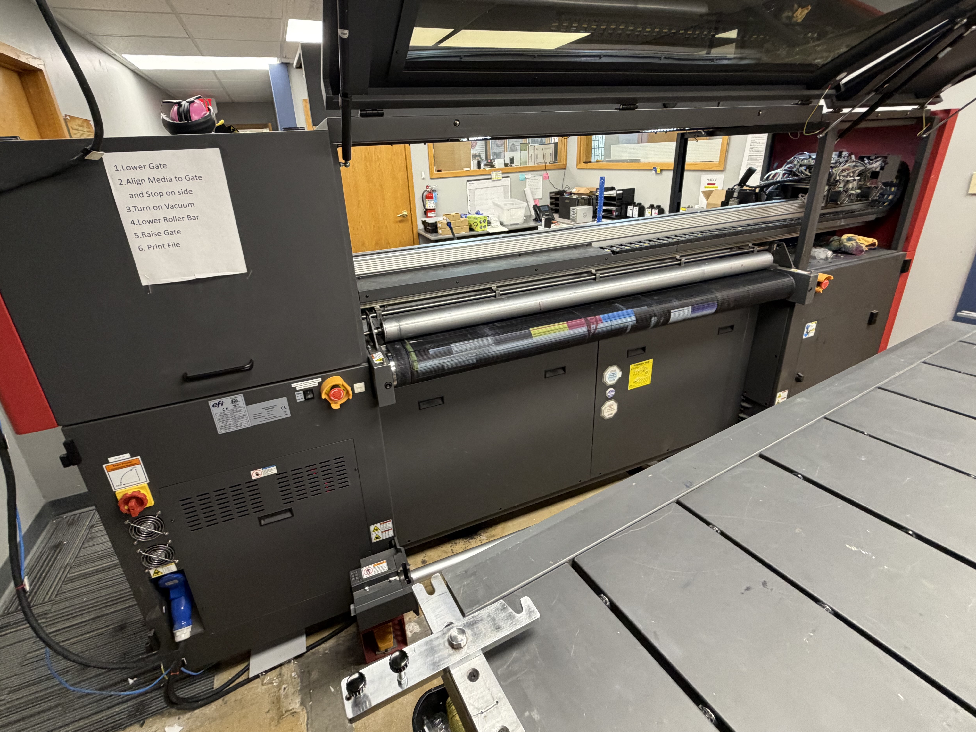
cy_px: 319
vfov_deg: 77.7
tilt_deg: -17.2
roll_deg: +3.0
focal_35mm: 16
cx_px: 467
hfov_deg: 94.4
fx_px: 451
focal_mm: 2.22
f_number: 2.2
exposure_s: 1/60
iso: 250
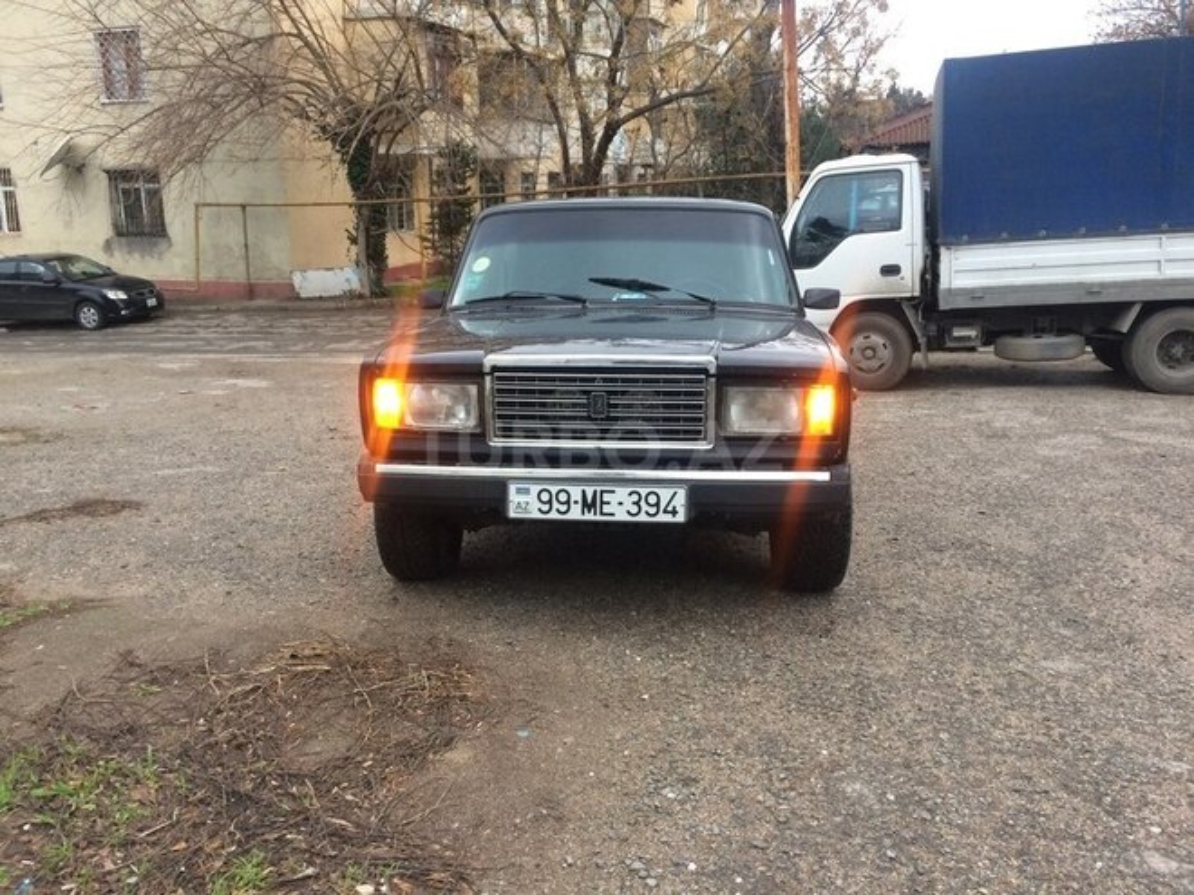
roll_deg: +1.9
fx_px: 1000
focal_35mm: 29
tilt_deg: -14.1
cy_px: 448
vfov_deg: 48.2
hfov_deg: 61.7
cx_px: 597
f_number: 2.2
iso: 64
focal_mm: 4.15
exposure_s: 1/33
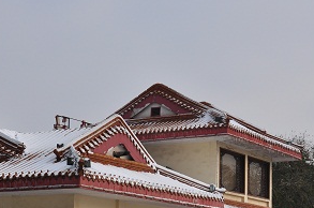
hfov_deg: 23.7
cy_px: 159
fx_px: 748
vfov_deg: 15.7
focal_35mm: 86
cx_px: 152
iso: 200
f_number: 7.1
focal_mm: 28
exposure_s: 1/640
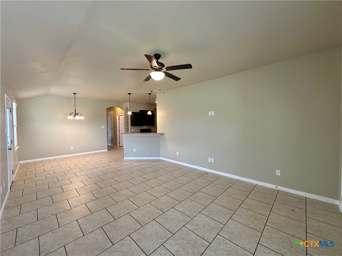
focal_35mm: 14
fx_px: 138
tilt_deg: -1.9
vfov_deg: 85.7
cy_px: 128
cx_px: 171
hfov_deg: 102.1
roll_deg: +0.3
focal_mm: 2.22
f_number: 2.2
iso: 200
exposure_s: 1/120
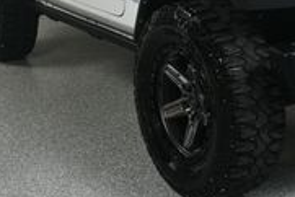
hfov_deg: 23.2
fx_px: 705
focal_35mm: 86
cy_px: 3
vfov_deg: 15.6
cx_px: 243
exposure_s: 1/160
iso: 100
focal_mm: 26
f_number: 13
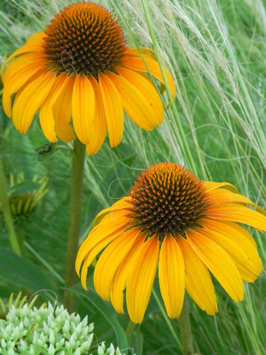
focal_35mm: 162
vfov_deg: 12.2
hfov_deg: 9.2
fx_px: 1660
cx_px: 133
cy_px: 178
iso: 160
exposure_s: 1/40
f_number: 5
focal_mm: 28.8
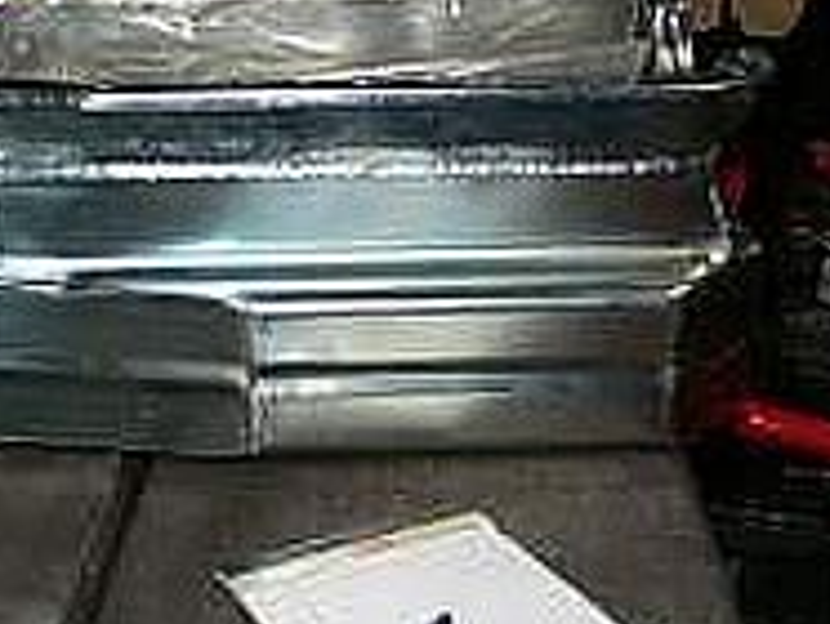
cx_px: 277
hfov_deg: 30.0
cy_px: 261
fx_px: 1537
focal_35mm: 64
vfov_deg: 23.0
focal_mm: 6.3
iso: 100
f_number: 2.8
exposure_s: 1/30
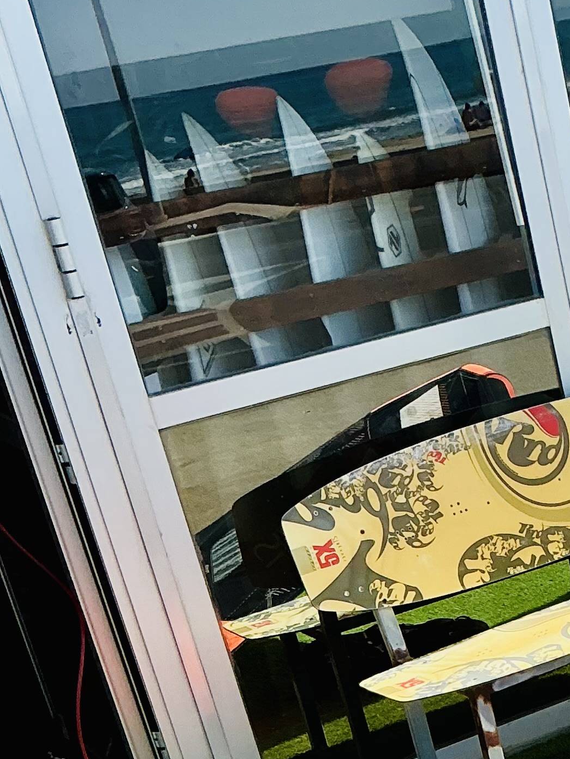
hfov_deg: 16.2
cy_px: 935
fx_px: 1844
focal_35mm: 84
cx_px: 825
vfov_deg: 21.5
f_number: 1.8
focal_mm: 3
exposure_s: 1/1412
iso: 25
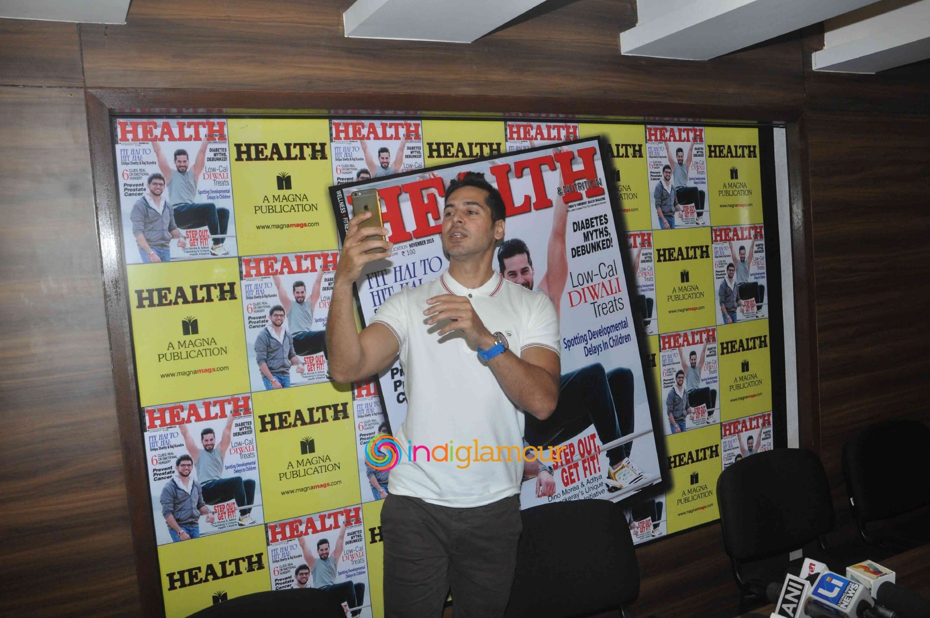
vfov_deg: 41.6
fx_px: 813
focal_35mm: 32
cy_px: 309
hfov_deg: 59.5
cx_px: 465
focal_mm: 21
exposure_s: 1/200
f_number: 10
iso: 1000
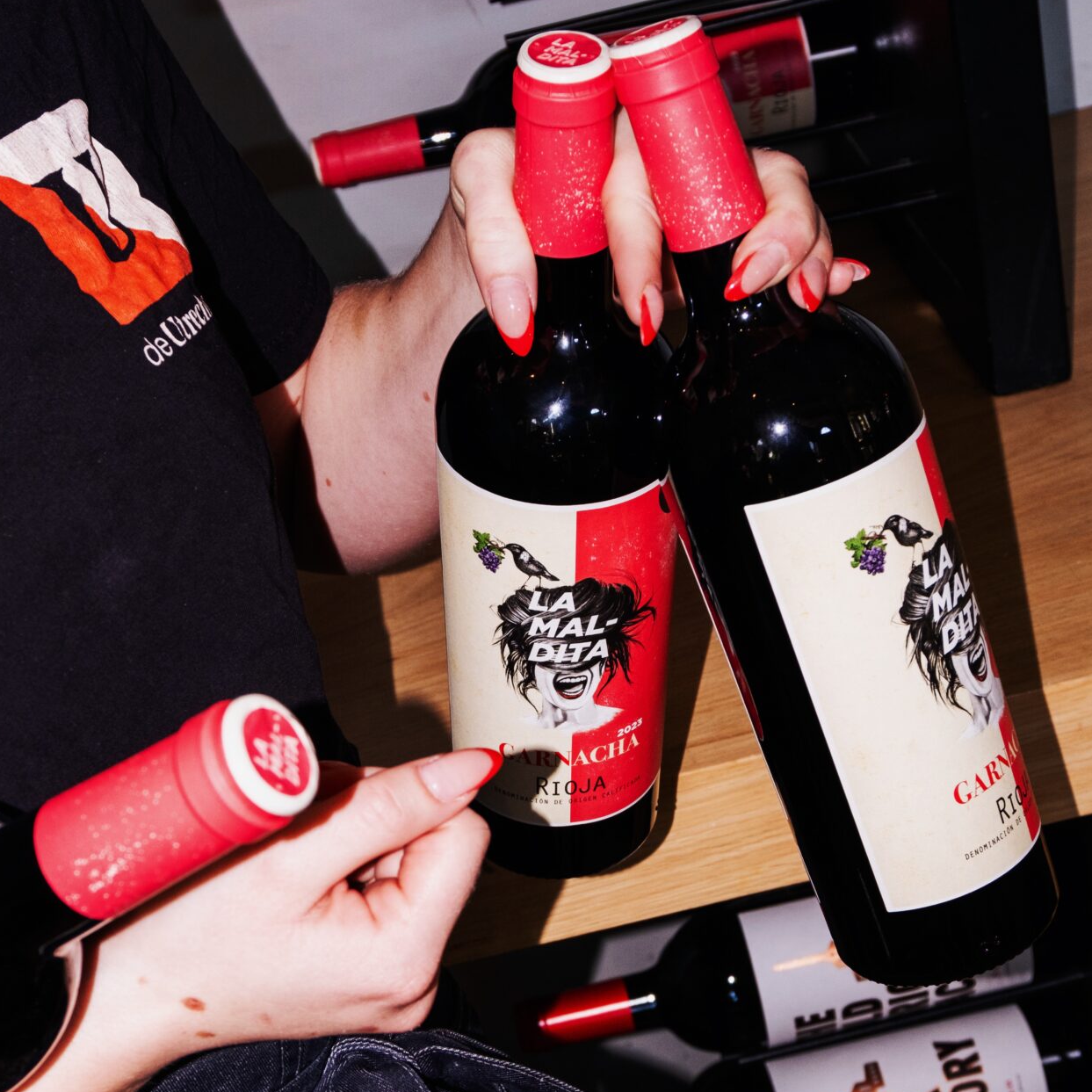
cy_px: 710
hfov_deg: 24.6
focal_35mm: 70
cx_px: 472
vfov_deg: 24.6
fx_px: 2498
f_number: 6.4
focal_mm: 26.4
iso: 400
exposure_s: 1/60
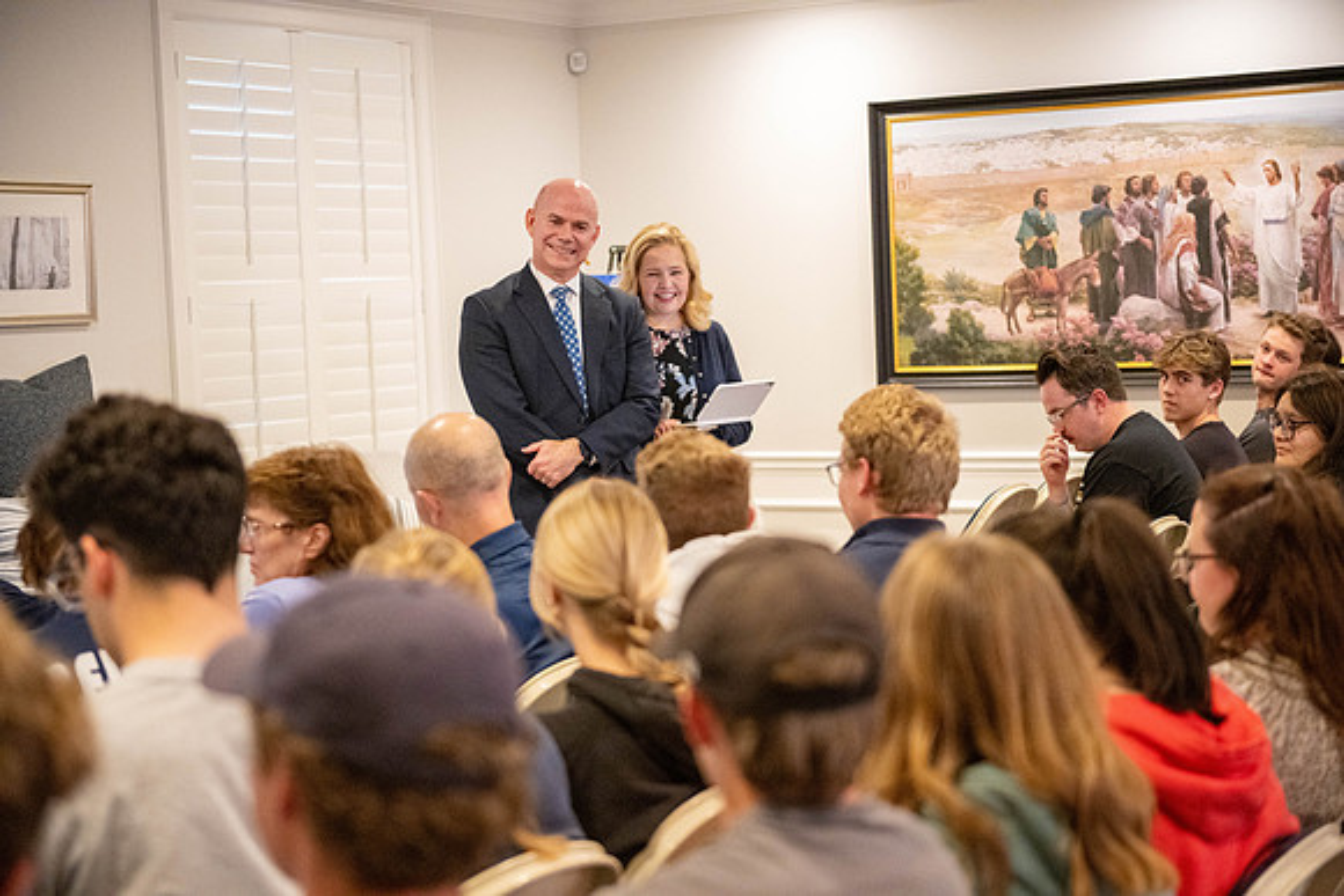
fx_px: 2614
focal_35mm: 70
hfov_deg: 28.8
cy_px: 448
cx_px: 672
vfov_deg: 19.5
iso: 6400
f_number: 2.8
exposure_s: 1/320
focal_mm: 70
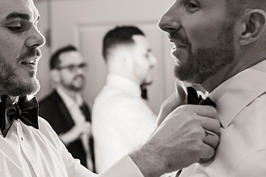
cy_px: 66
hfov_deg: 21.7
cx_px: 38
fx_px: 680
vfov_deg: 14.8
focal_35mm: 92
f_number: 3.2
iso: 800
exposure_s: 1/40
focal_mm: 50
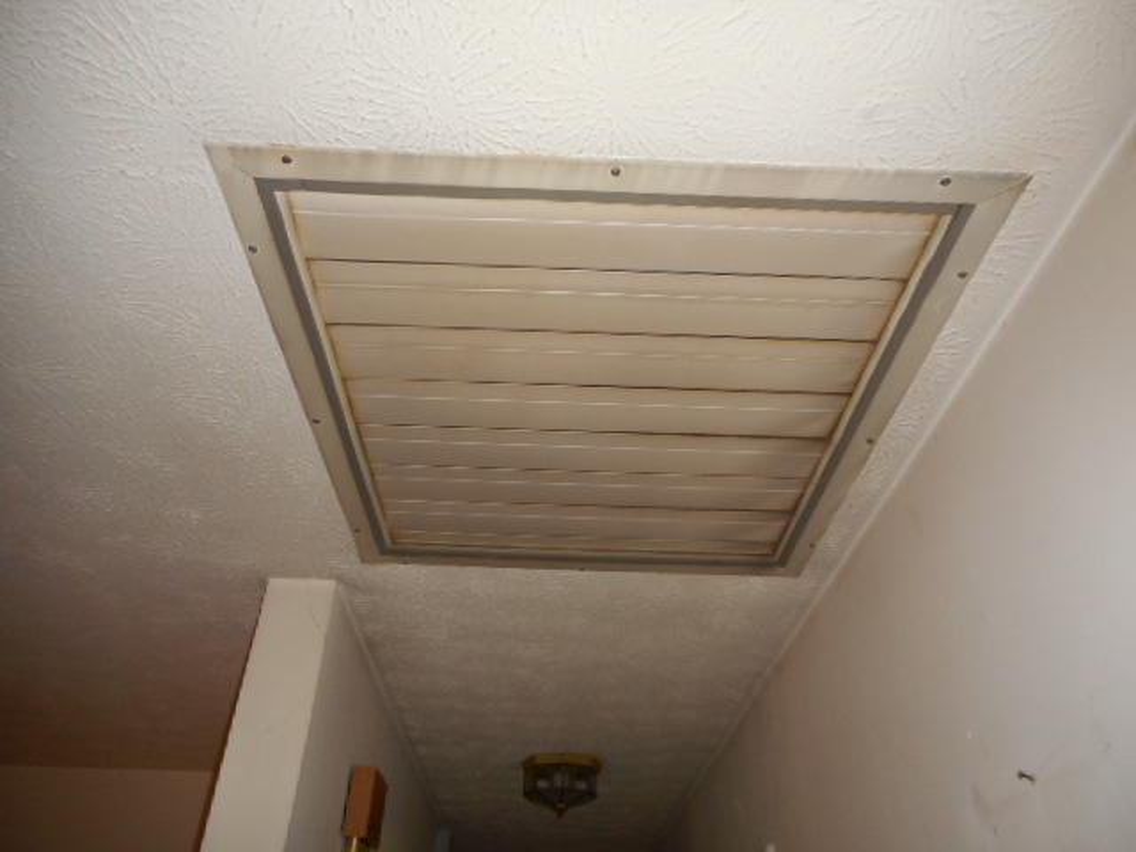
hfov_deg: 69.4
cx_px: 568
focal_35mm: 25
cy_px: 426
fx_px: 820
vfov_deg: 54.9
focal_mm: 4.5
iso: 200
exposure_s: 1/25
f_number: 3.7
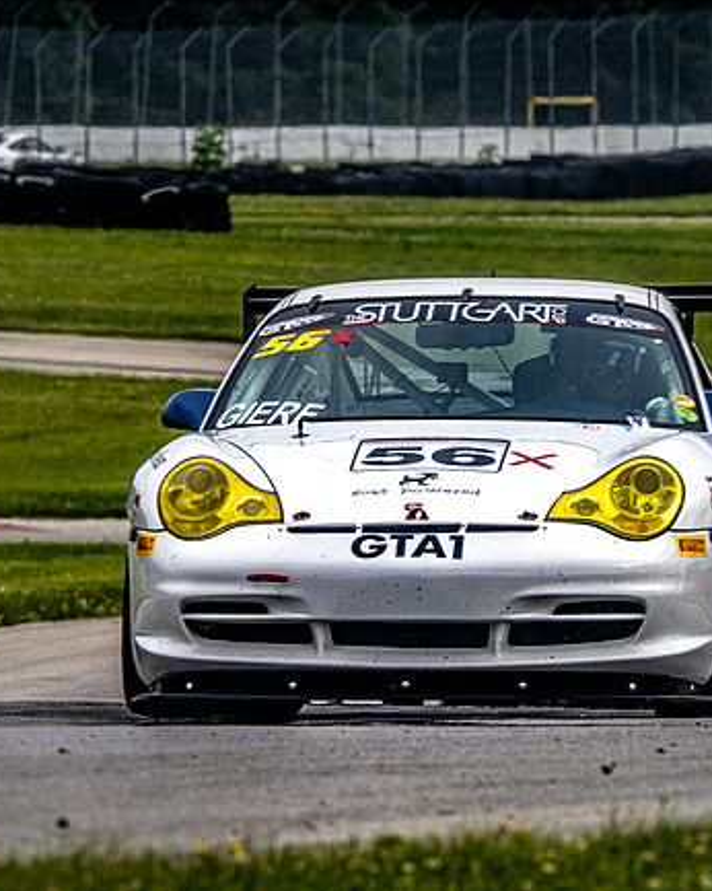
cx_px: 337
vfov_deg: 1.8
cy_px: 446
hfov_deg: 1.4
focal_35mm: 1100
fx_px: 28995
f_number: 13
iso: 320
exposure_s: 1/320
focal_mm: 420
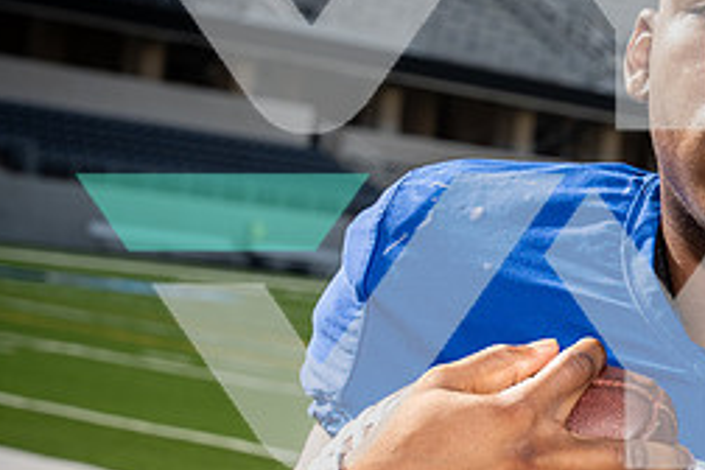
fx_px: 3153
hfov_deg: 12.5
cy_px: 323
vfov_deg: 8.5
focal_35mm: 161
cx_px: 789
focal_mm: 70
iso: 125
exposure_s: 1/250
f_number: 8
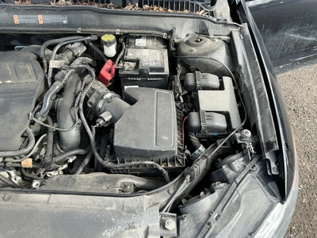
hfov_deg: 63.4
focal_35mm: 28
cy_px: 119
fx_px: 256
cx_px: 158
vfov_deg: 49.7
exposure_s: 1/122
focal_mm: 3
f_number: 1.8
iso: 20
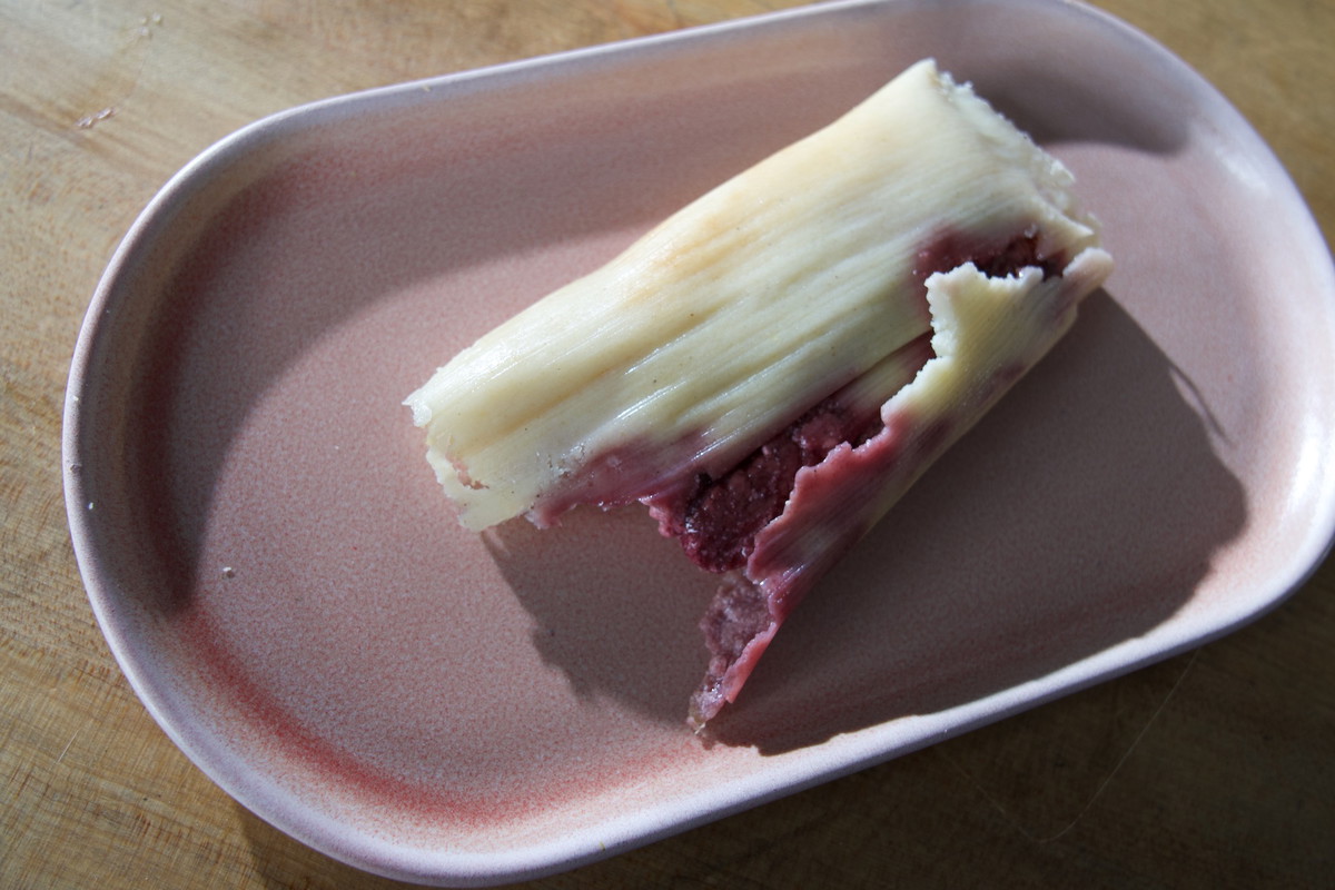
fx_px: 1335
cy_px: 445
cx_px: 668
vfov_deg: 36.9
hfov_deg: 53.1
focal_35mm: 36
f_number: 4
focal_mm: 24
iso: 200
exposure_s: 1/60
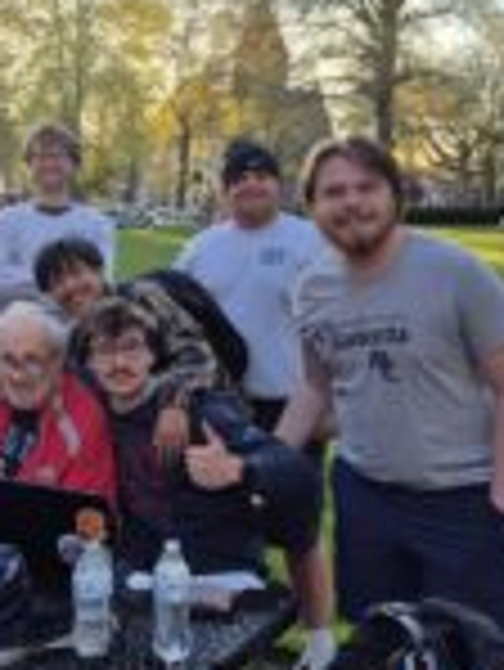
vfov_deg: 35.3
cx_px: 22
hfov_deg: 25.9
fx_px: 1047
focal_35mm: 54
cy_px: 245
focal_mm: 5.4
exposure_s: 1/558
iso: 25
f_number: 1.8
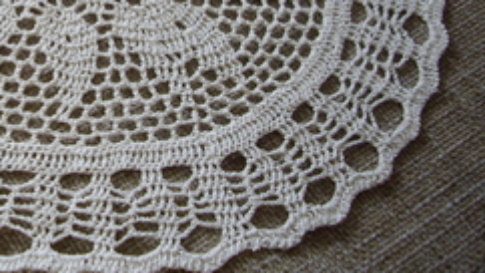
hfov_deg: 26.5
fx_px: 990
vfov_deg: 15.3
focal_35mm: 77
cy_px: -14
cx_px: 42
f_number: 2.8
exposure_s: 1/40
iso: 400
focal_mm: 7.9
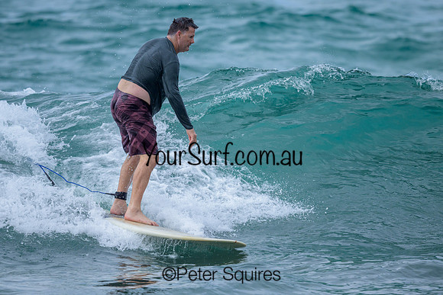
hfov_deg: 2.3
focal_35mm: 899
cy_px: 129
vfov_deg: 1.5
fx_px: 11069
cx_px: 203
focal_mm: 800
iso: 560
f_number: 6.3
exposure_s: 1/2000
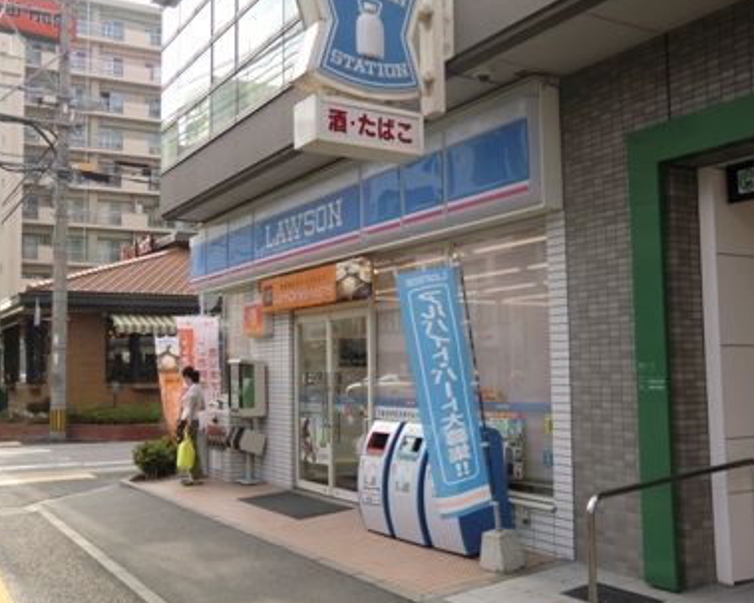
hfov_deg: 49.0
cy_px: 303
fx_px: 825
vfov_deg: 40.1
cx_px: 342
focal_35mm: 37
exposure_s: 1/160
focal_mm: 6.1
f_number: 3.6
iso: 64
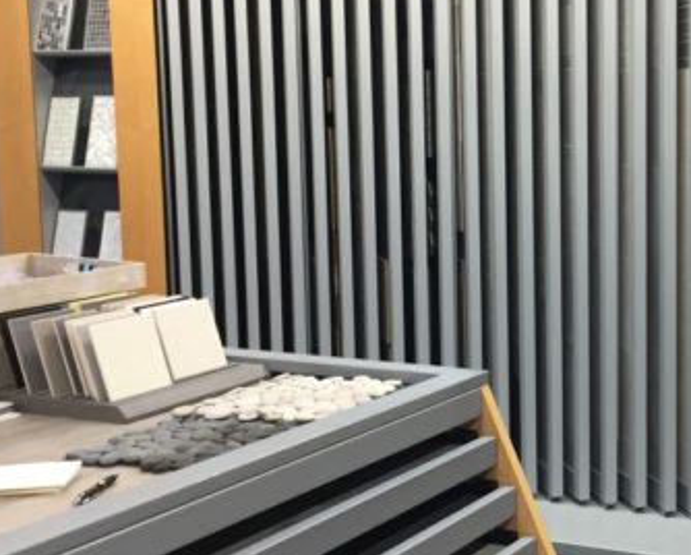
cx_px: 645
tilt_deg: -6.9
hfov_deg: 27.8
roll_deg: -1.7
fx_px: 1331
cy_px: 273
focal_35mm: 65
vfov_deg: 23.5
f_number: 2.2
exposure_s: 1/33
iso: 64
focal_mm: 4.15
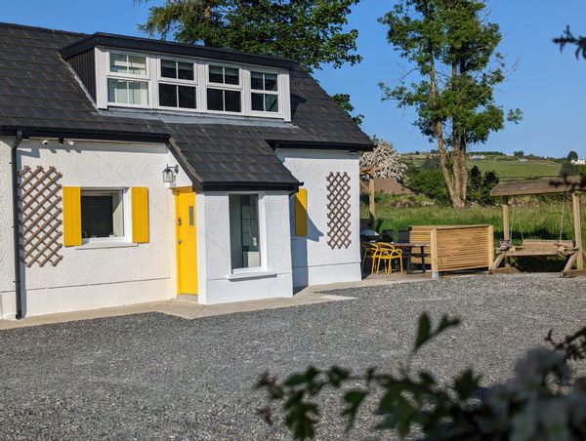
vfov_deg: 30.3
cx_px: 293
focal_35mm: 48
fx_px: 814
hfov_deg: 39.6
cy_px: 220
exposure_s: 1/4464
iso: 48
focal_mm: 6.81
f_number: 1.85
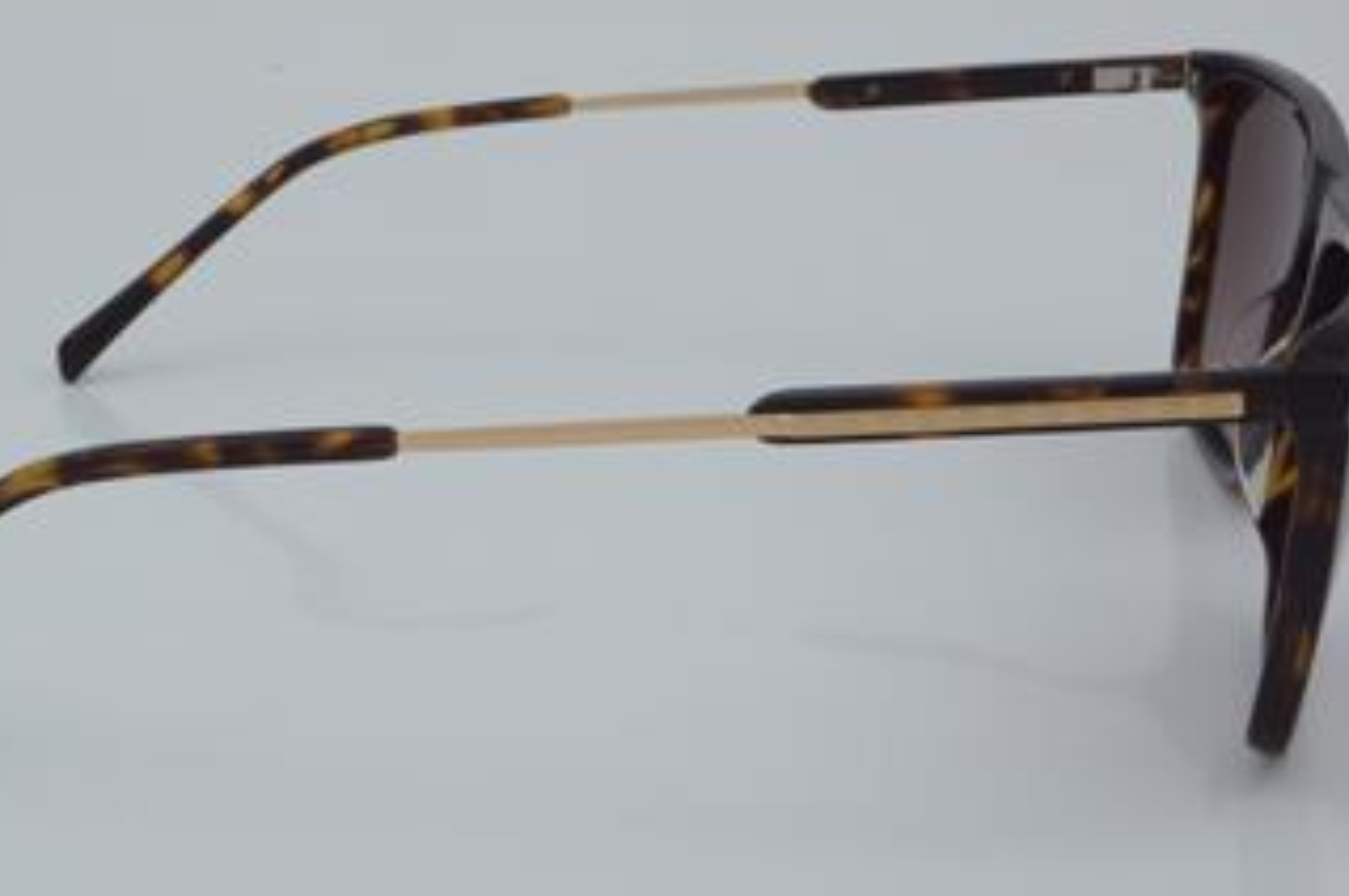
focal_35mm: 94
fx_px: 3519
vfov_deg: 14.5
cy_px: 385
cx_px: 588
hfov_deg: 21.7
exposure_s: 1/4
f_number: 32
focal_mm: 50
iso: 100
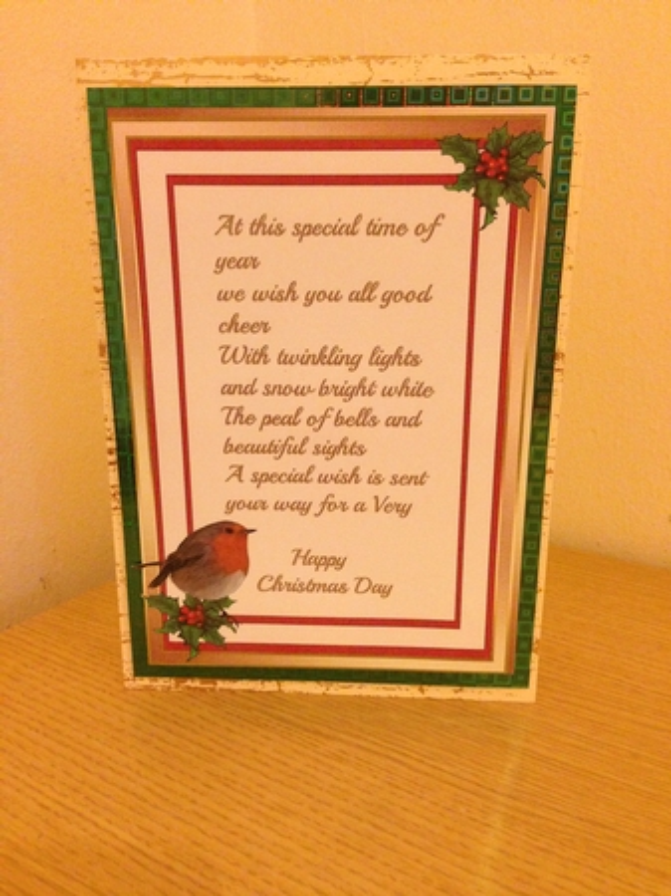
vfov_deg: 55.4
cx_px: 336
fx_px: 854
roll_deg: -0.5
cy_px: 448
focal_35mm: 33
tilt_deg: -14.3
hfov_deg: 42.9
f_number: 2.4
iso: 400
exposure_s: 1/20
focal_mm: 4.12
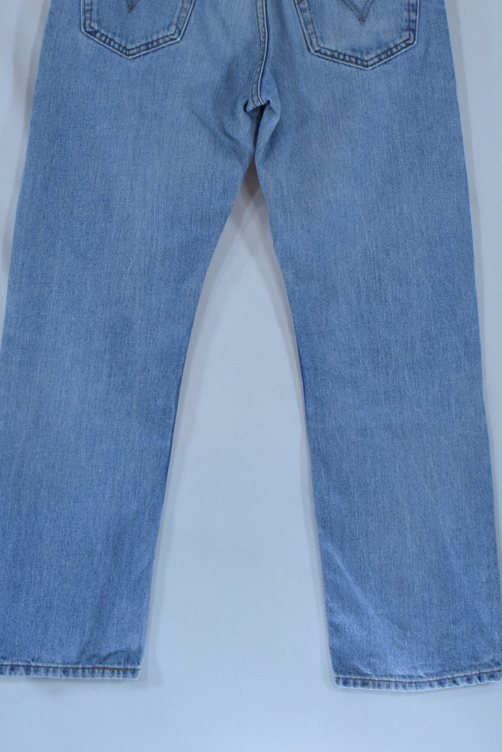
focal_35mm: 58
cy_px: 166
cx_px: 232
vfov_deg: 33.6
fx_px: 1212
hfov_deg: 23.4
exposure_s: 1/250
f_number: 13
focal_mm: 24
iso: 3200
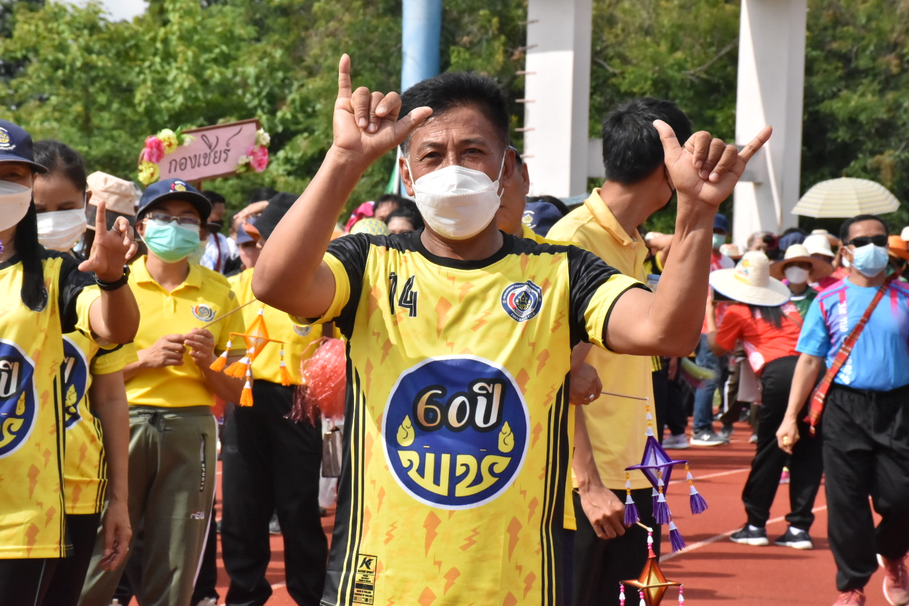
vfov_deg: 11.4
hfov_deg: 17.1
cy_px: 303
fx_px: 3030
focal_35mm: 120
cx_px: 454
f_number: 14
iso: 2000
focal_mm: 80
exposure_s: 1/3200
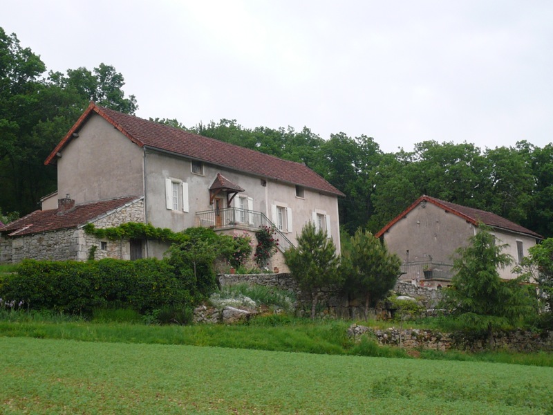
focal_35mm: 65
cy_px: 208
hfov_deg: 29.8
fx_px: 1038
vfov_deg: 22.6
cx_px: 276
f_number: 3.8
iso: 100
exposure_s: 1/160
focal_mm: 8.8
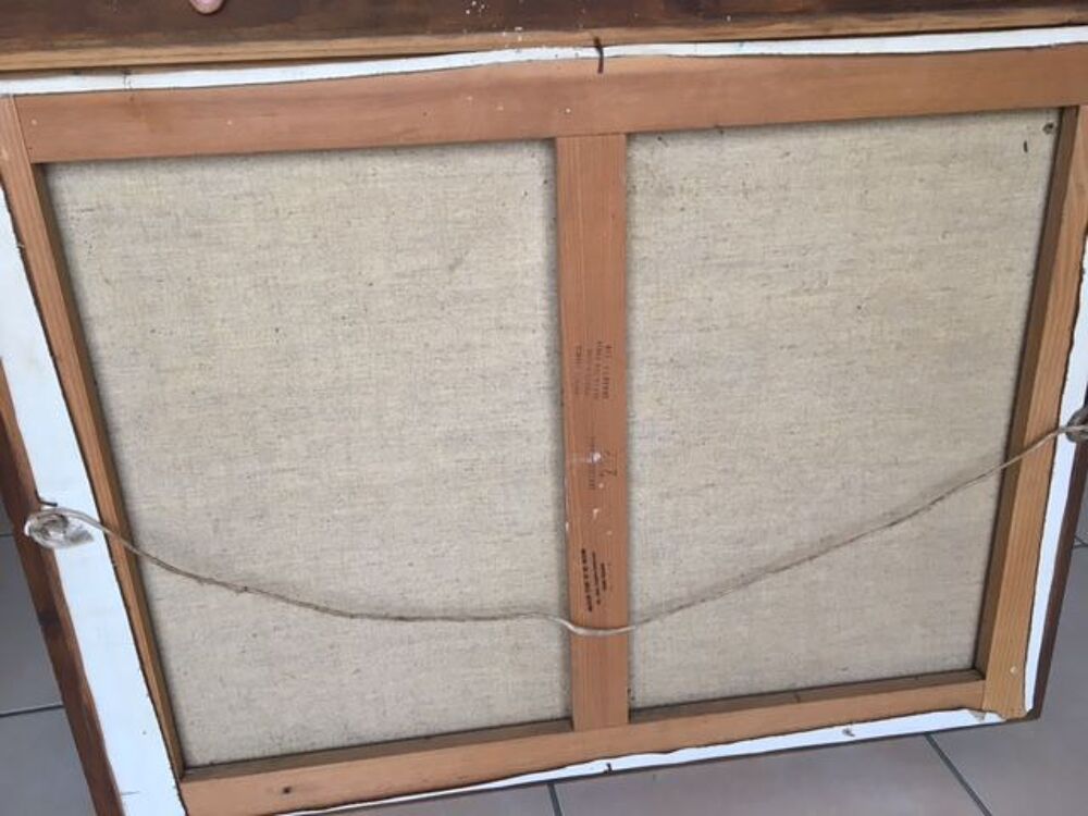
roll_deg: +3.0
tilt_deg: -25.9
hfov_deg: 61.7
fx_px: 911
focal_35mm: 29
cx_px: 544
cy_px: 408
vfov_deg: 48.2
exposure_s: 1/33
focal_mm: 4.15
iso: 64
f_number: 2.2
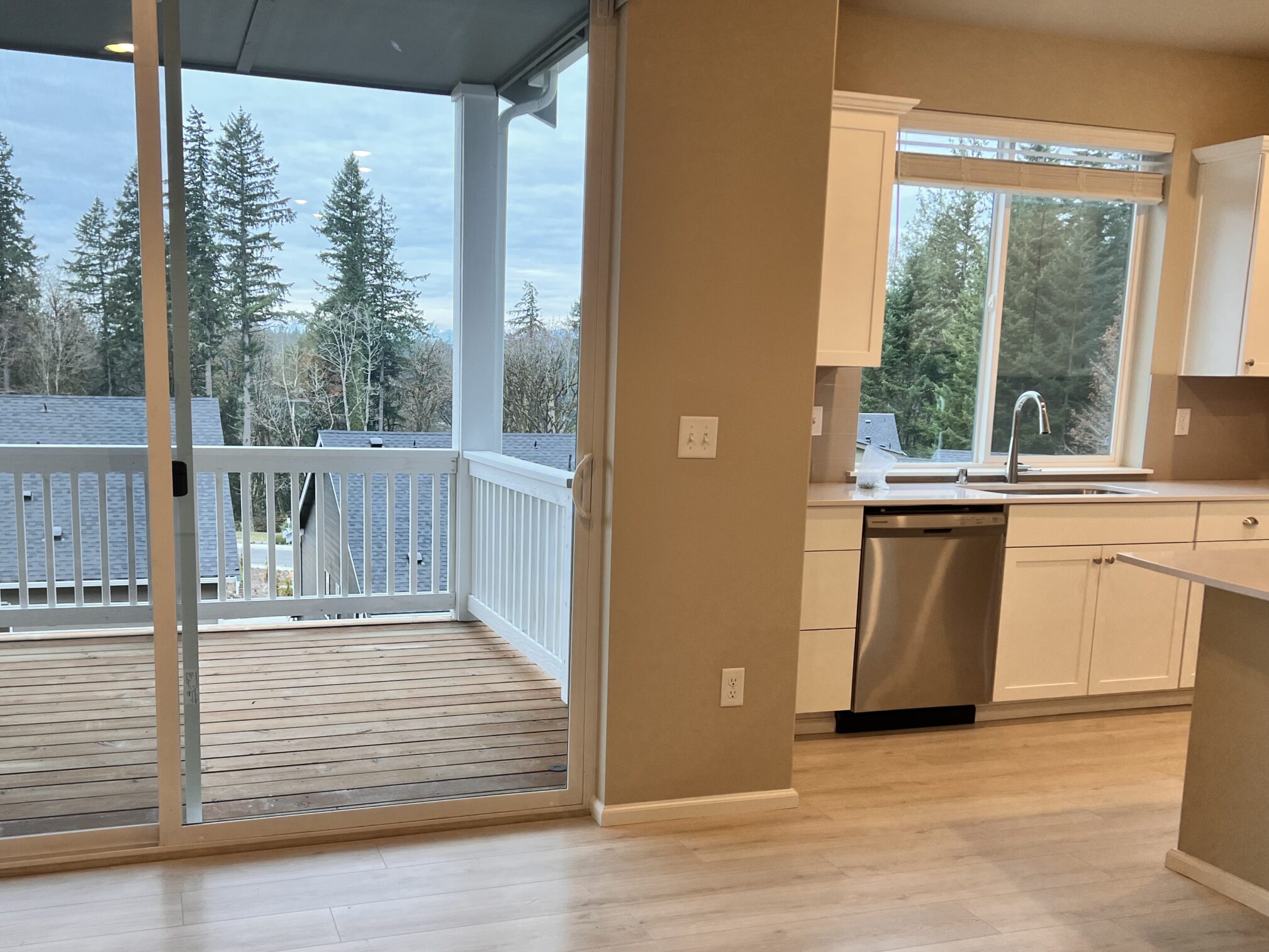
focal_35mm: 33
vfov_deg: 42.7
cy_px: 583
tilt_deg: -10.1
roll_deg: -1.6
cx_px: 554
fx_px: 1210
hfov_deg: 55.2
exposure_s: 1/120
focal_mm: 5.7
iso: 80
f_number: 1.5
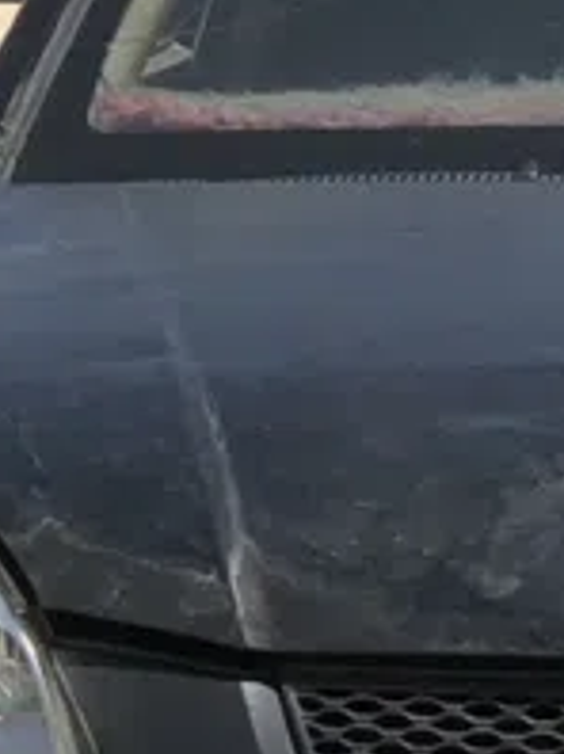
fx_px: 7816
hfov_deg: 4.1
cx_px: 941
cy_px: 539
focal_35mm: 359
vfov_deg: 5.5
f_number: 2.4
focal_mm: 6
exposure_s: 1/1333
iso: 16
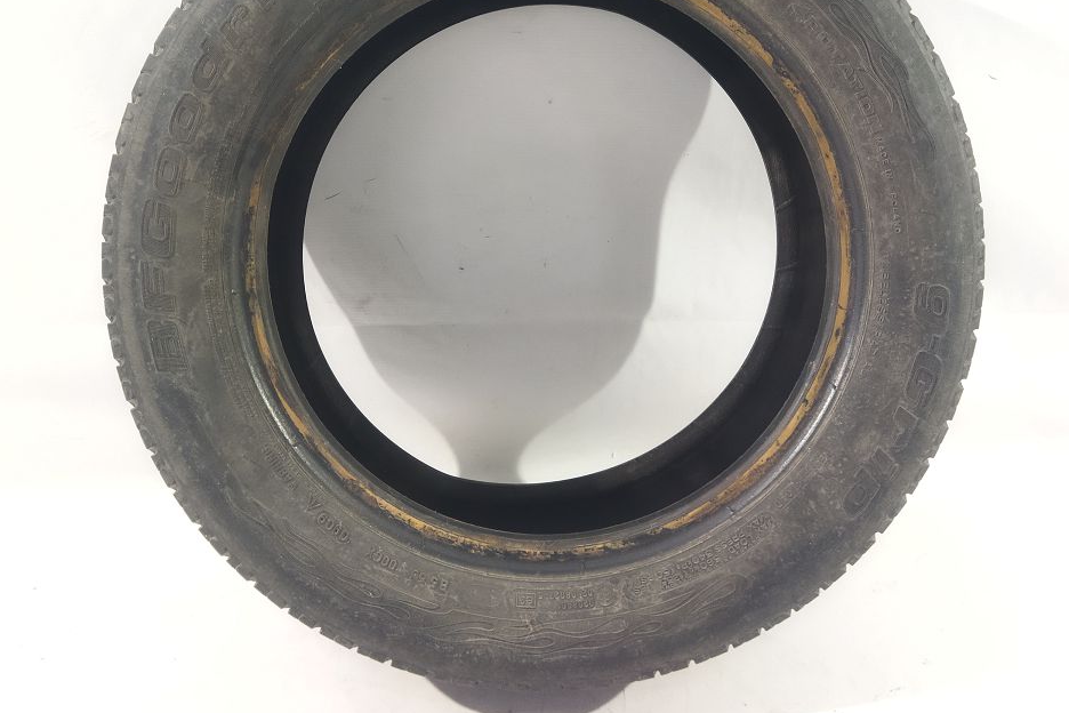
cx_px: 534
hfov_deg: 53.1
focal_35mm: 36
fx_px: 1069
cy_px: 245
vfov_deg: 36.5
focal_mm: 4.71
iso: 394
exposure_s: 1/33
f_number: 1.79
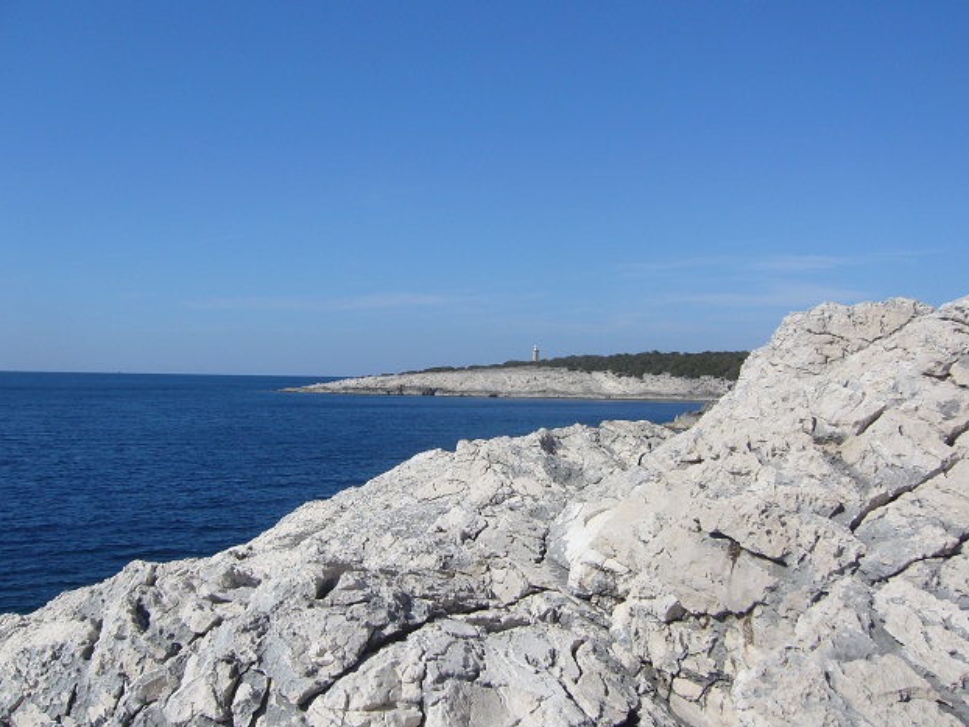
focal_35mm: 36
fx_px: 1008
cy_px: 361
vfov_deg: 39.7
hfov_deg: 51.3
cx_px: 481
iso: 80
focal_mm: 5.8
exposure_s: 1/640
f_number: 5.6
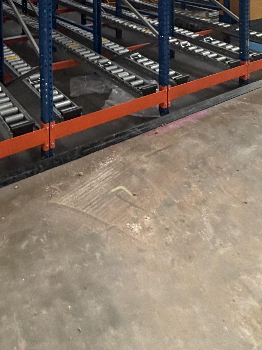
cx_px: 81
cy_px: -51
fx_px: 363
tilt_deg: -6.0
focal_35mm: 36
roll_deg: +0.8
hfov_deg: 39.0
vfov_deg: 39.8
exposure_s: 1/94
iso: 320
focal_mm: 2.22
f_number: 2.2
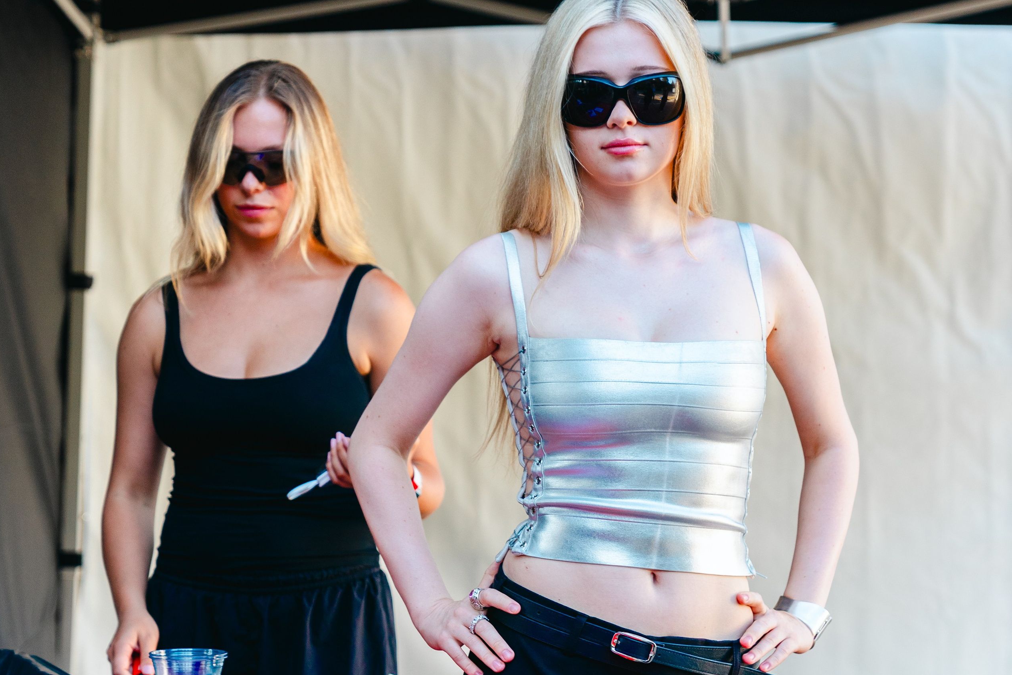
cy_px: 441
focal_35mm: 103
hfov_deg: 19.8
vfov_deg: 13.3
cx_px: 503
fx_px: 2895
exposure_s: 1/400
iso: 400
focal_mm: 68
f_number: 2.8
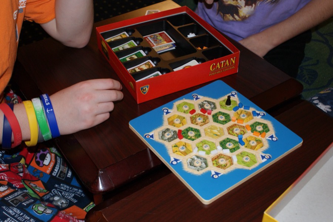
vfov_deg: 32.0
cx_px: 166
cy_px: 111
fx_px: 389
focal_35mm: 42
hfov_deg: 46.4
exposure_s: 1/60
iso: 400
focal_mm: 28
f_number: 5.6
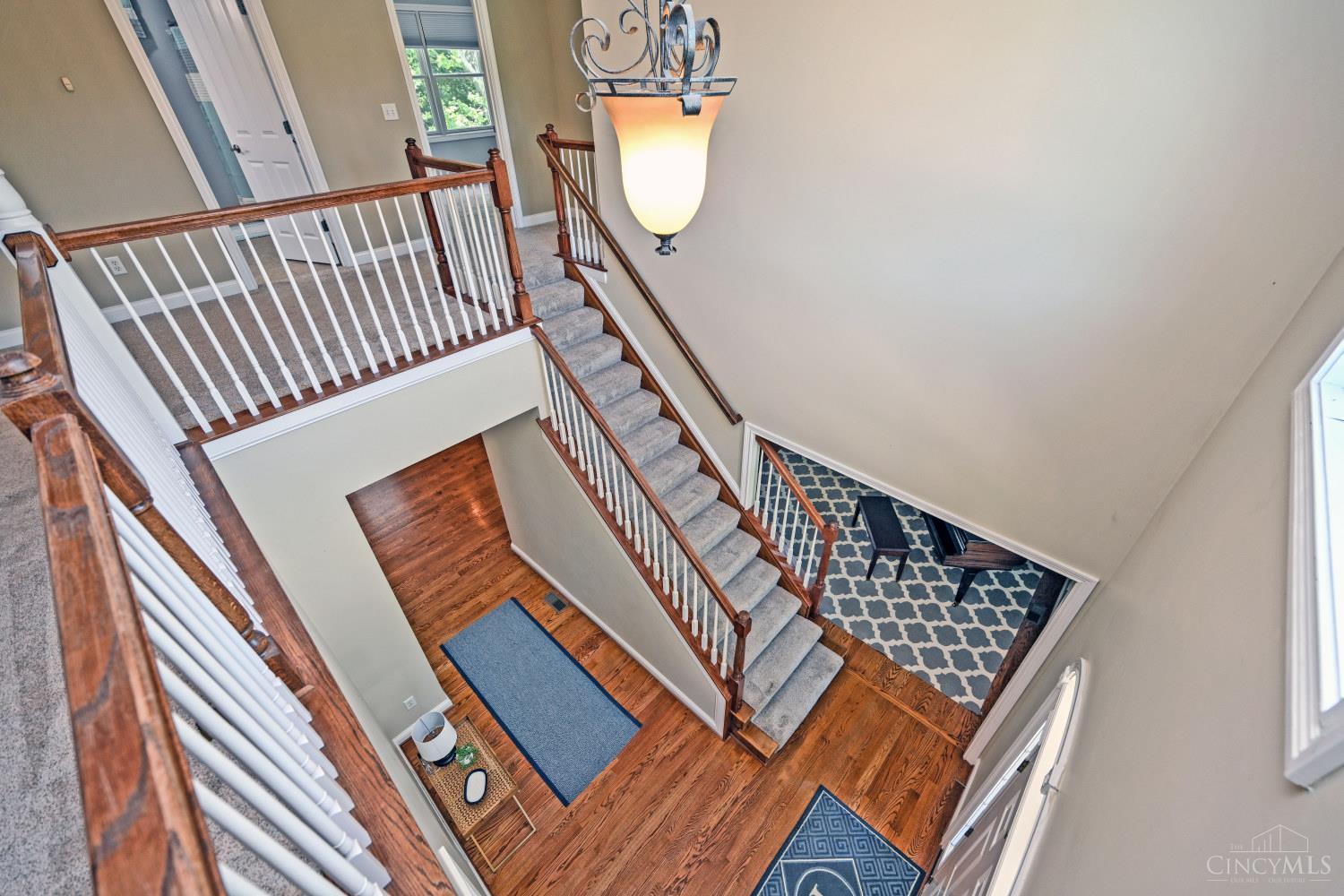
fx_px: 523
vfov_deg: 81.2
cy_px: 448
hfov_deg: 104.3
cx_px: 672
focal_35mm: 14
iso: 250
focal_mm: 14
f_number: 4
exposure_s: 1/60
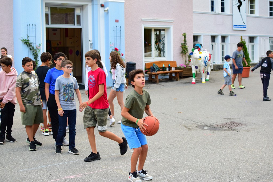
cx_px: 136
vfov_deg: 25.8
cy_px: 91
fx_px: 398
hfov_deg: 37.8
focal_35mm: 52
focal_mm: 35
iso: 800
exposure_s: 1/320
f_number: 3.2
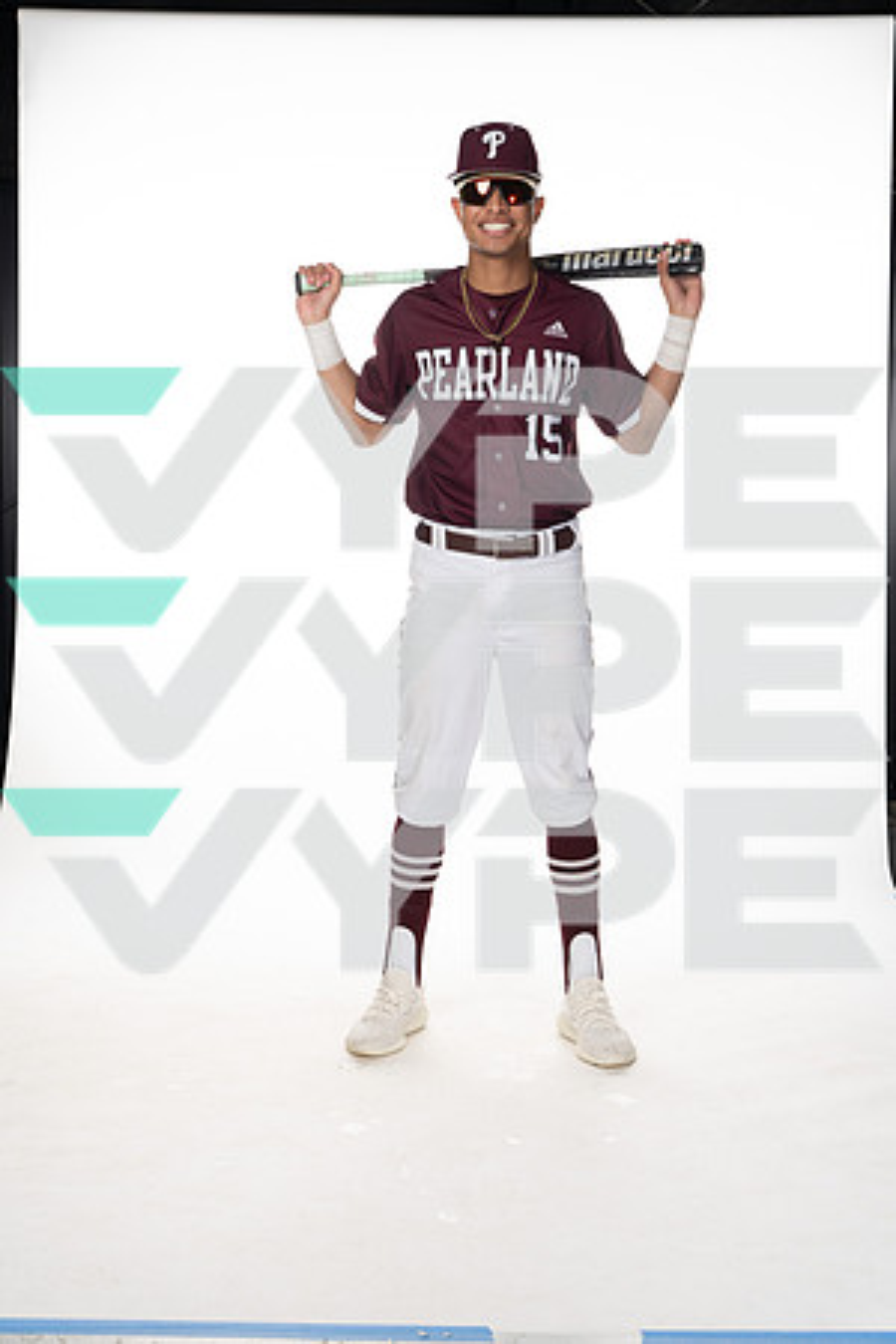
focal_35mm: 49
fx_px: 1829
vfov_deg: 40.3
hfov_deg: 27.5
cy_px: 672
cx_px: 448
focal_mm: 49
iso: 400
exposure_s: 1/250
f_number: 6.3
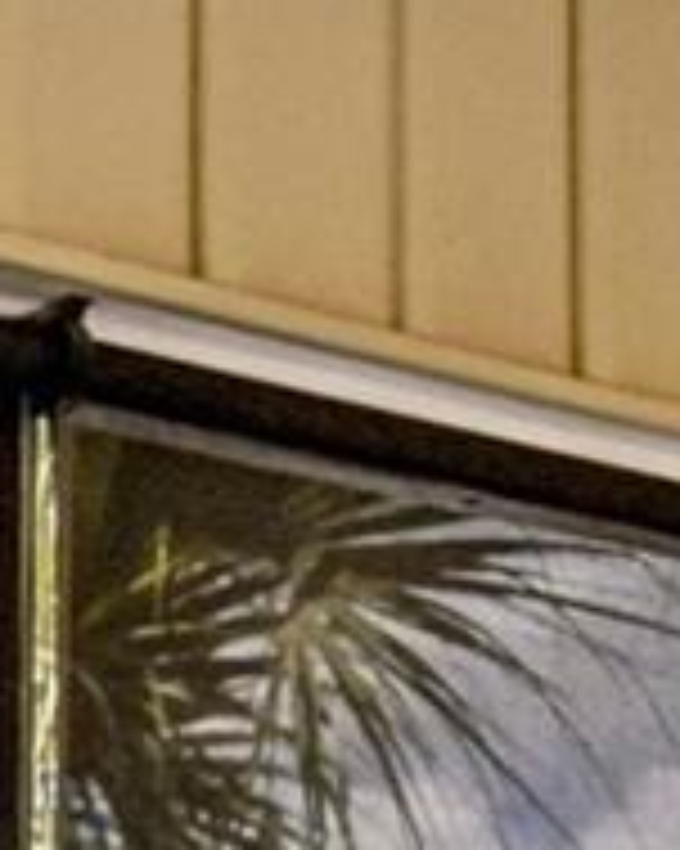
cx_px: -1045
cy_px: 1628
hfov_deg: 10.2
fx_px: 3197
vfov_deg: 13.3
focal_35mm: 127
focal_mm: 16
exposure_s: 1/640
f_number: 8
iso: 400
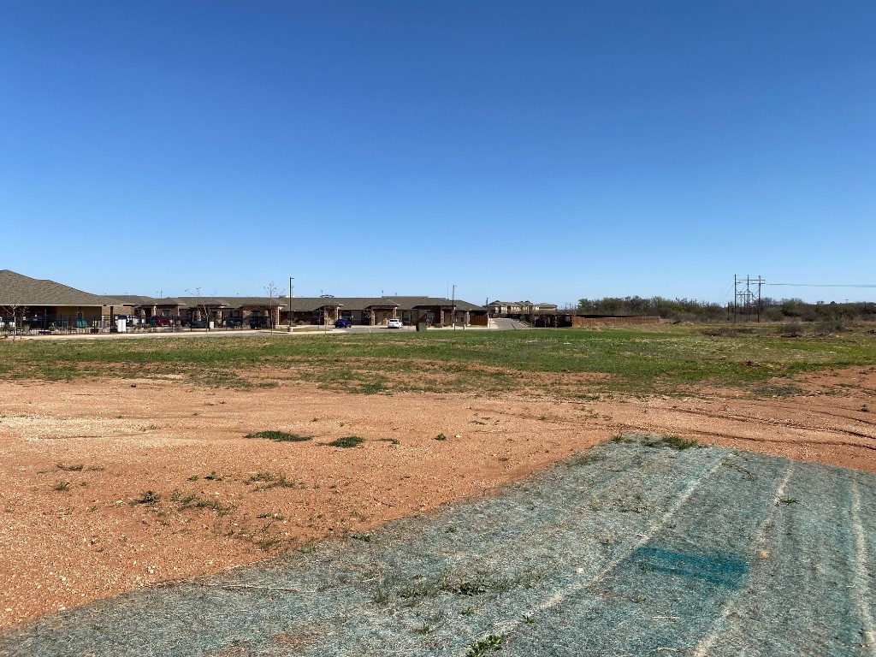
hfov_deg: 67.3
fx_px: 658
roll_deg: -1.0
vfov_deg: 53.1
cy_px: 328
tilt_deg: +0.7
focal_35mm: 26
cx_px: 438
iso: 32
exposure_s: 1/4115
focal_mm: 4.25
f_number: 1.8
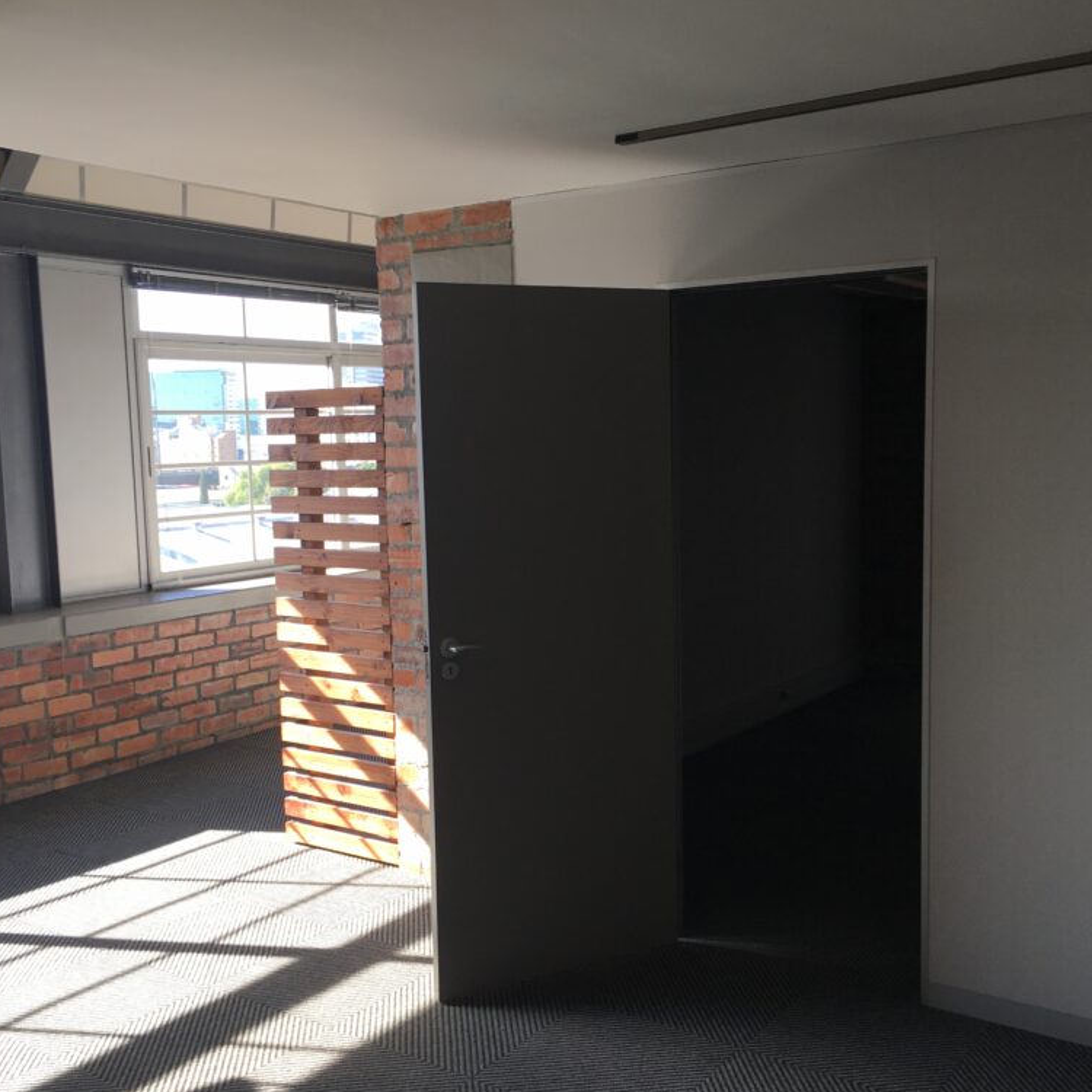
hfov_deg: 47.2
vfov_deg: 47.2
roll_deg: +2.1
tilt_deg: -5.9
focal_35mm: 35
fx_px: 1249
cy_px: 553
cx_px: 591
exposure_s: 1/116
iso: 25
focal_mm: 4.15
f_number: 2.2
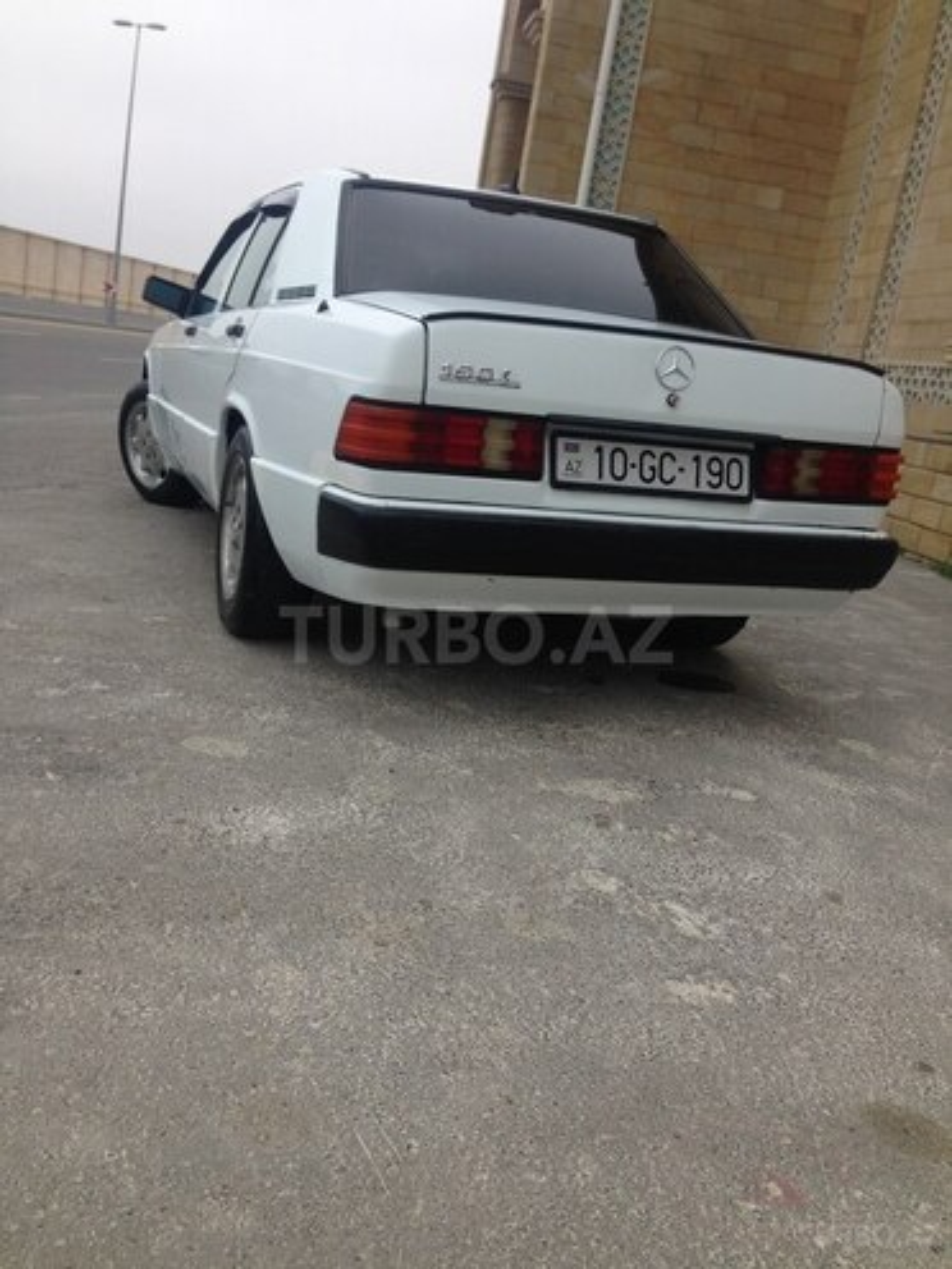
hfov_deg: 42.9
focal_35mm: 33
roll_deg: -10.5
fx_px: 1210
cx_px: 476
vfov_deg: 55.4
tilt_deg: -9.6
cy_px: 634
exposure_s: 1/206
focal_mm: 4.12
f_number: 2.4
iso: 50
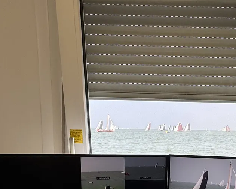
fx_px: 272
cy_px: 178
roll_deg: -0.4
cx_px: 166
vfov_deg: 35.4
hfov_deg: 45.8
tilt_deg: -10.7
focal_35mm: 39
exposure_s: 1/456
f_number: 2.2
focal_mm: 2.22
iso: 40
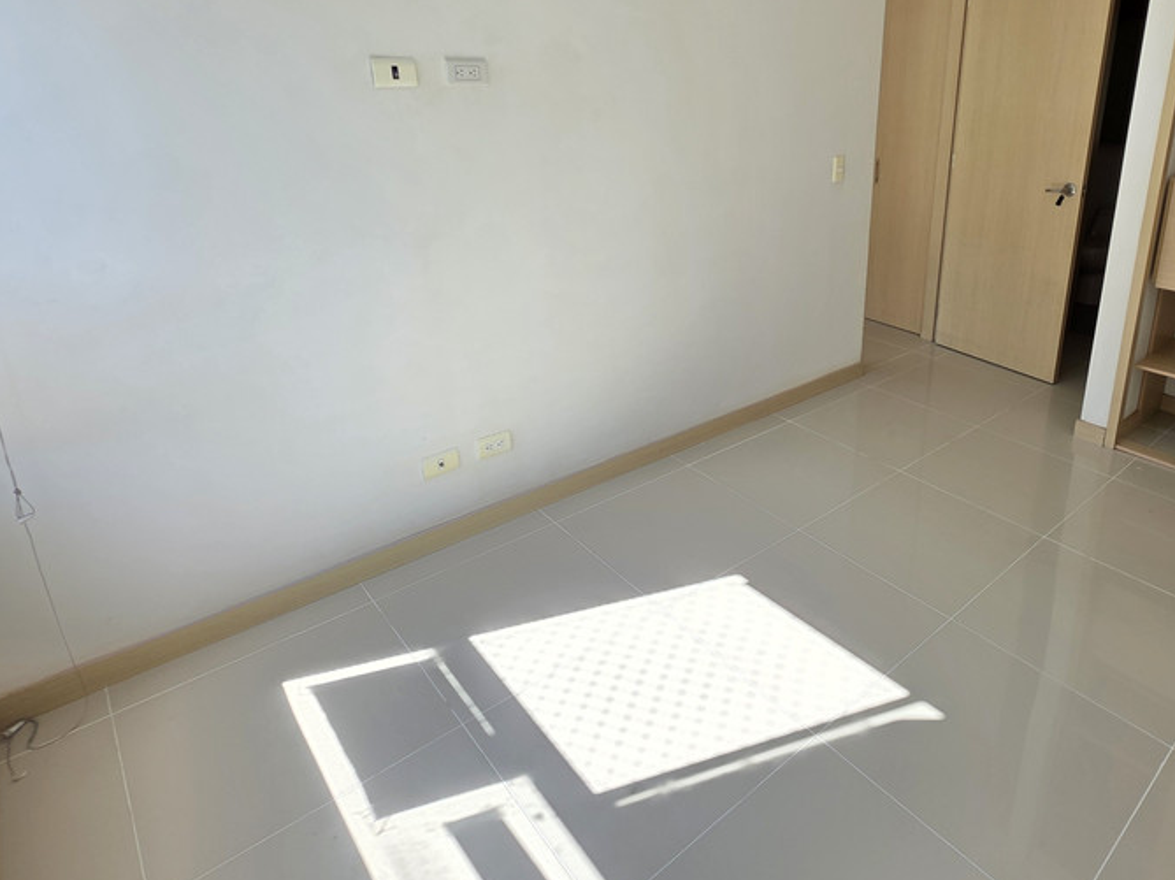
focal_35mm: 21
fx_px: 712
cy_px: 325
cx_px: 762
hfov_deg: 77.0
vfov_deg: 62.4
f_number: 1.9
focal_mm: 2.2
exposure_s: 1/307
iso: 40
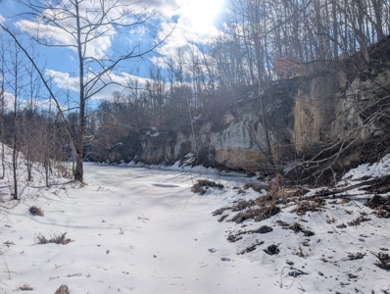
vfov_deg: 57.0
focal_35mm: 24
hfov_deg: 71.5
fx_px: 271
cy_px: 147
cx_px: 195
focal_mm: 6.9
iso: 21
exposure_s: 1/4184
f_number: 1.68
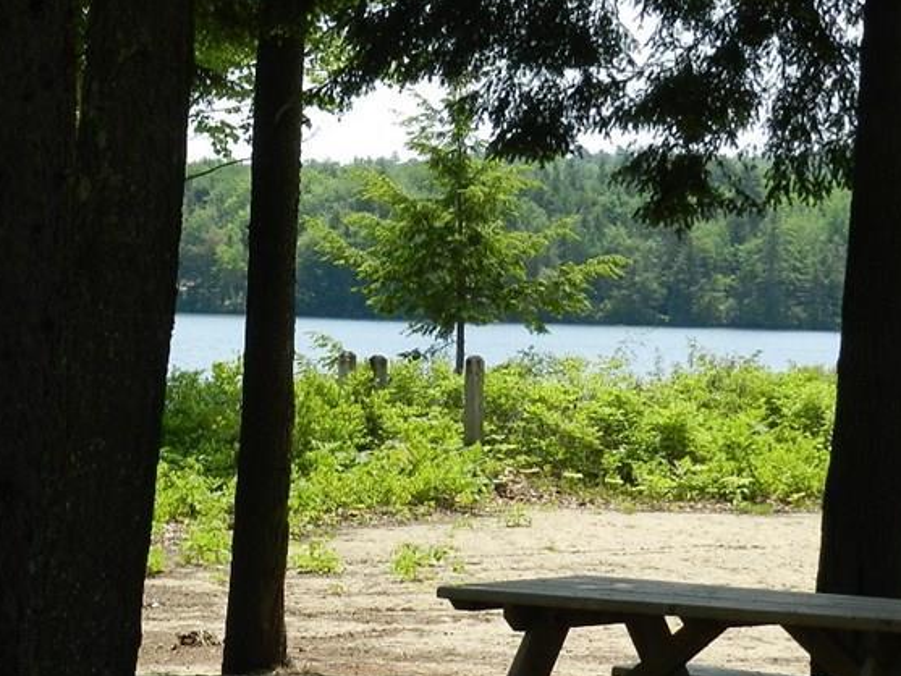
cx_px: 247
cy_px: 348
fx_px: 3254
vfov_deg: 11.9
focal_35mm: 125
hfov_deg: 15.7
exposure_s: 1/500
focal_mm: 12.1
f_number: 4.7
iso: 160
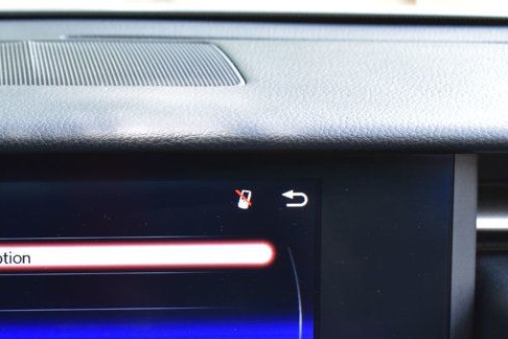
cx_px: 56
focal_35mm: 120
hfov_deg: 16.8
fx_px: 1693
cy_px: 299
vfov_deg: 11.4
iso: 400
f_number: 6.3
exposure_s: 1/20
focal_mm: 38
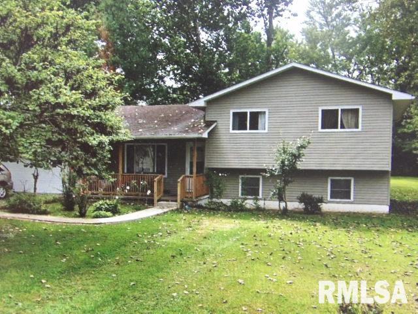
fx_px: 749
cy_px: 157
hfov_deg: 31.2
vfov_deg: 23.7
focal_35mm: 62
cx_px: 209
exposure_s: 1/11
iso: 800
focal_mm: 11.1
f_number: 4
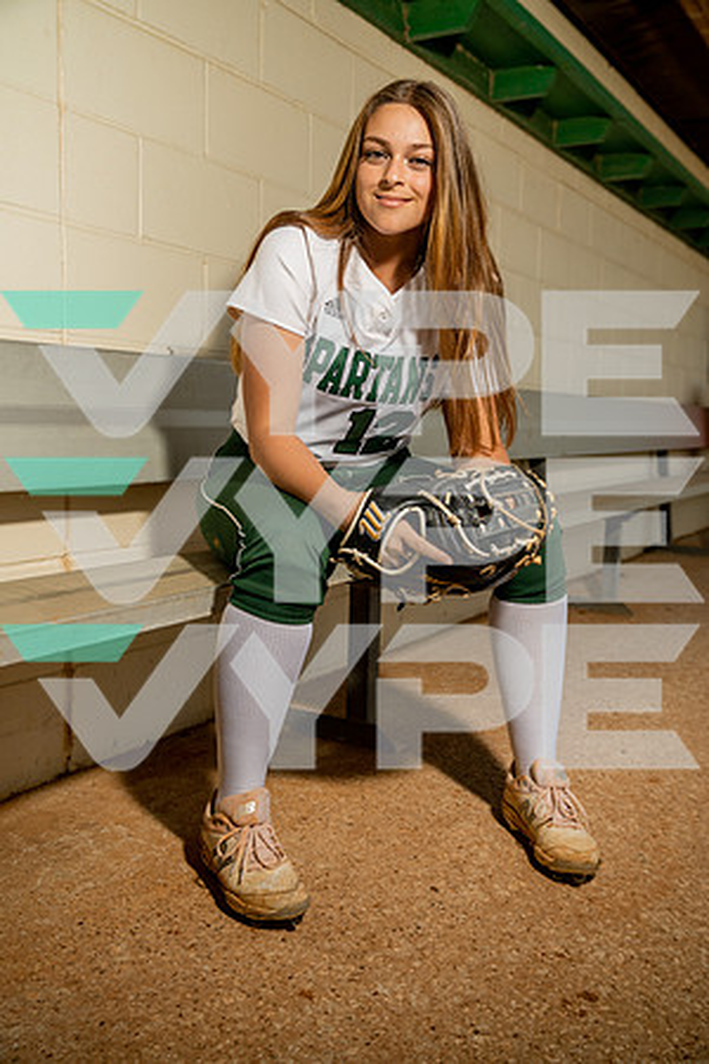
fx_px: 1004
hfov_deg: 38.9
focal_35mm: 34
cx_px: 354
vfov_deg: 55.8
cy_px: 532
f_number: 4.5
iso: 250
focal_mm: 34
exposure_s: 1/250
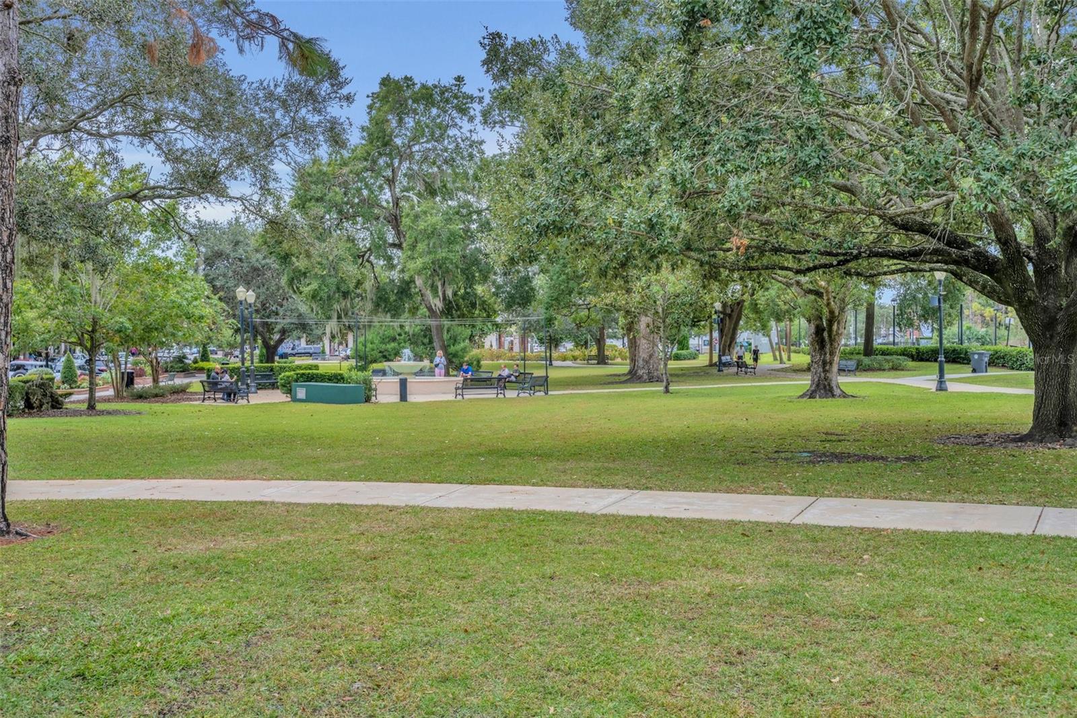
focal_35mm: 36
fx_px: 1077
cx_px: 538
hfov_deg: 53.1
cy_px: 359
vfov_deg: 36.9
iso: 100
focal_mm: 36
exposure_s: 1/100
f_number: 7.1
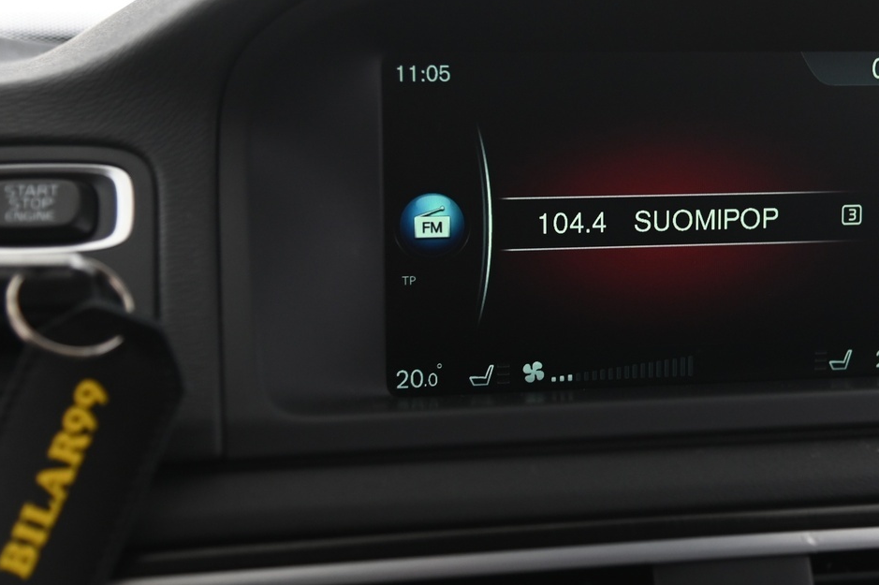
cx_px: 680
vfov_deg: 16.4
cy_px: 272
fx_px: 2025
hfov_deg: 24.2
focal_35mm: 83
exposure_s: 1/10
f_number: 4
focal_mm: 48
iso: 1000
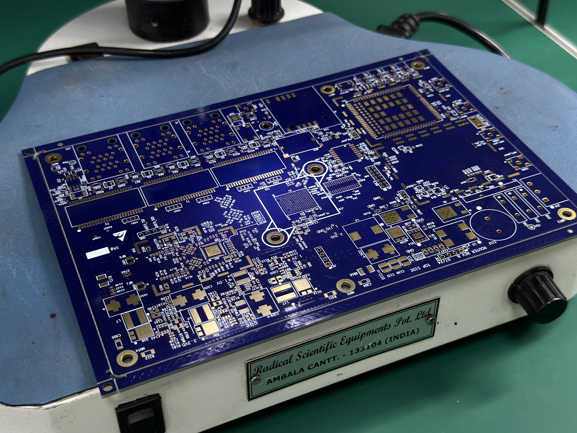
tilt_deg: -43.8
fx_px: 800
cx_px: 288
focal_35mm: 48
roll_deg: -1.9
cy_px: 216
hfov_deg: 39.7
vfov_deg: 30.3
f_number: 1.78
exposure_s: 1/100
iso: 200
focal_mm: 6.86
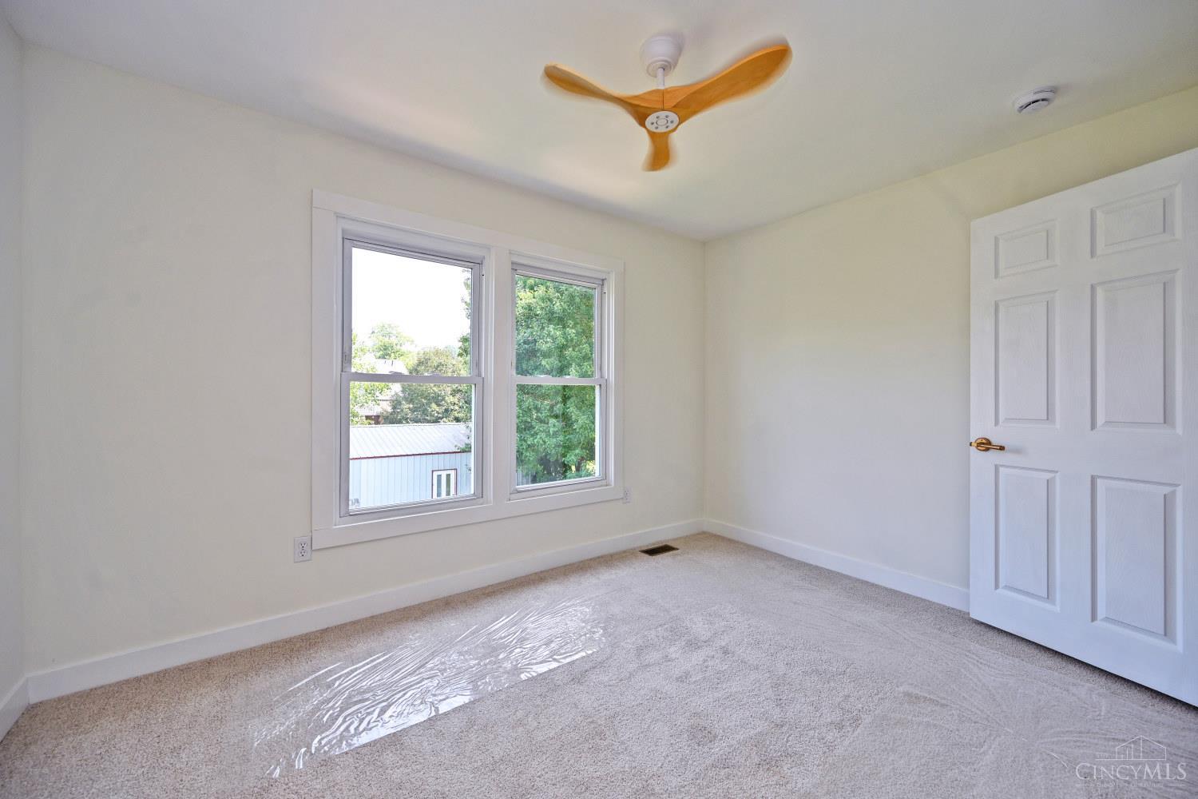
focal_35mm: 14
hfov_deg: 104.3
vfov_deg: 81.2
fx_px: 466
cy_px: 400
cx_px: 599
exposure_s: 1/125
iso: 200
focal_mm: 14
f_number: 5.6
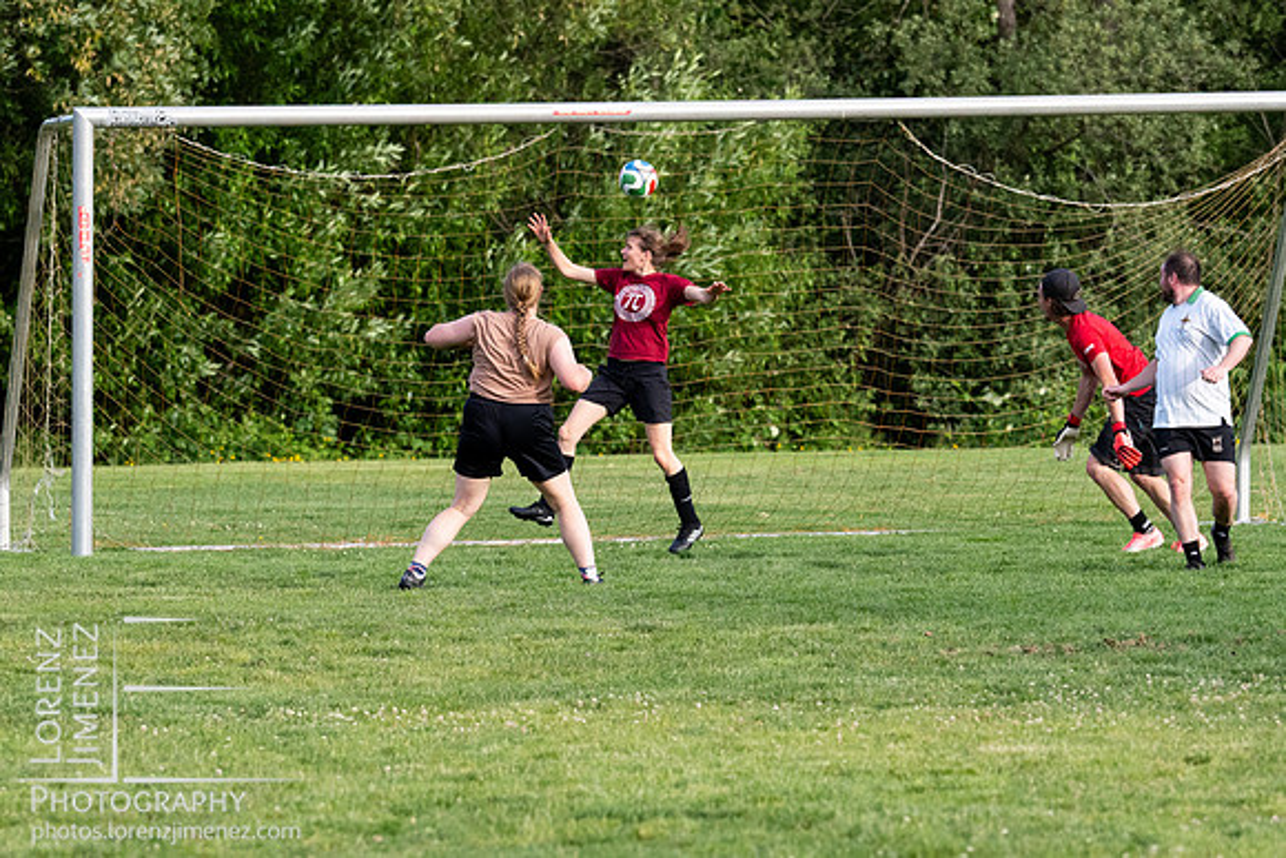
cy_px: 517
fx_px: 11949
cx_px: 597
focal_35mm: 334
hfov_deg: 6.2
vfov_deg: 4.1
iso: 800
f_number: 4.5
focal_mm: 150
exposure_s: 1/1250
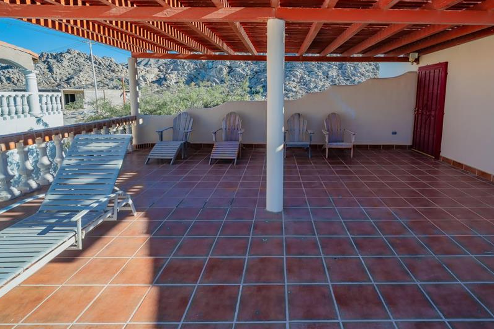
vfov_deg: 66.5
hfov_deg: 89.4
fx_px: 247
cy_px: 128
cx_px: 282
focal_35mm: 18
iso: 125
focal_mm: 14
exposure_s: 1/350
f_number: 5.6
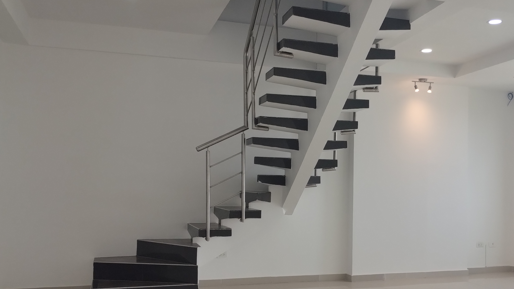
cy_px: 170
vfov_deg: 29.0
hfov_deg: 48.6
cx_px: 341
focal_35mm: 41
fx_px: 559
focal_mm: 4.27
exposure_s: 1/120
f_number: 1.8
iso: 150
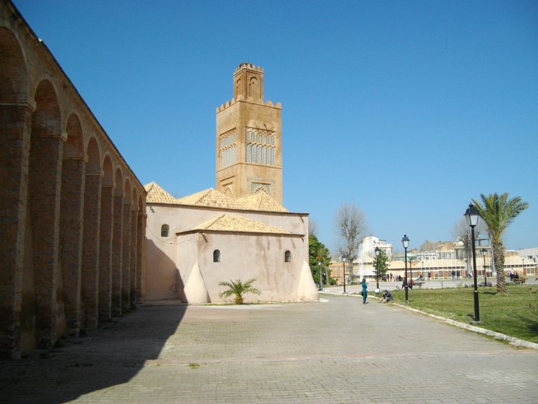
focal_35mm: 31
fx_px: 482
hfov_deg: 58.4
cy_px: 202
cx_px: 269
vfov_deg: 45.4
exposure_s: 1/200
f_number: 8.8
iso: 100
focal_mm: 5.7
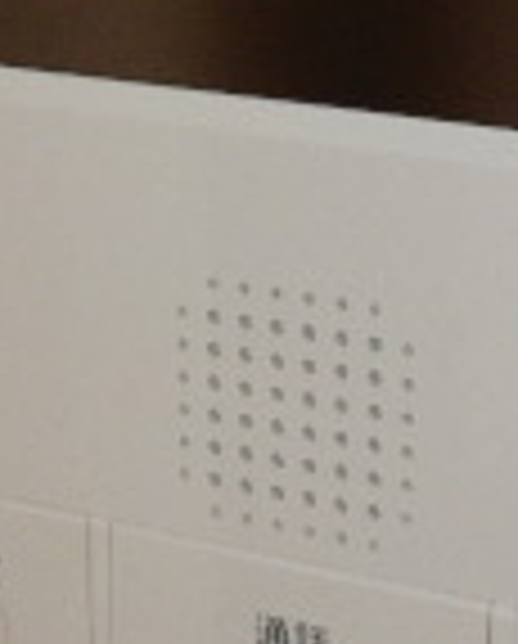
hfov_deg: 14.1
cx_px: 387
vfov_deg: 17.0
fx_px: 2082
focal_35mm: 109
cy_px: -54
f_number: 3.7
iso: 200
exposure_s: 1/30
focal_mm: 4.5
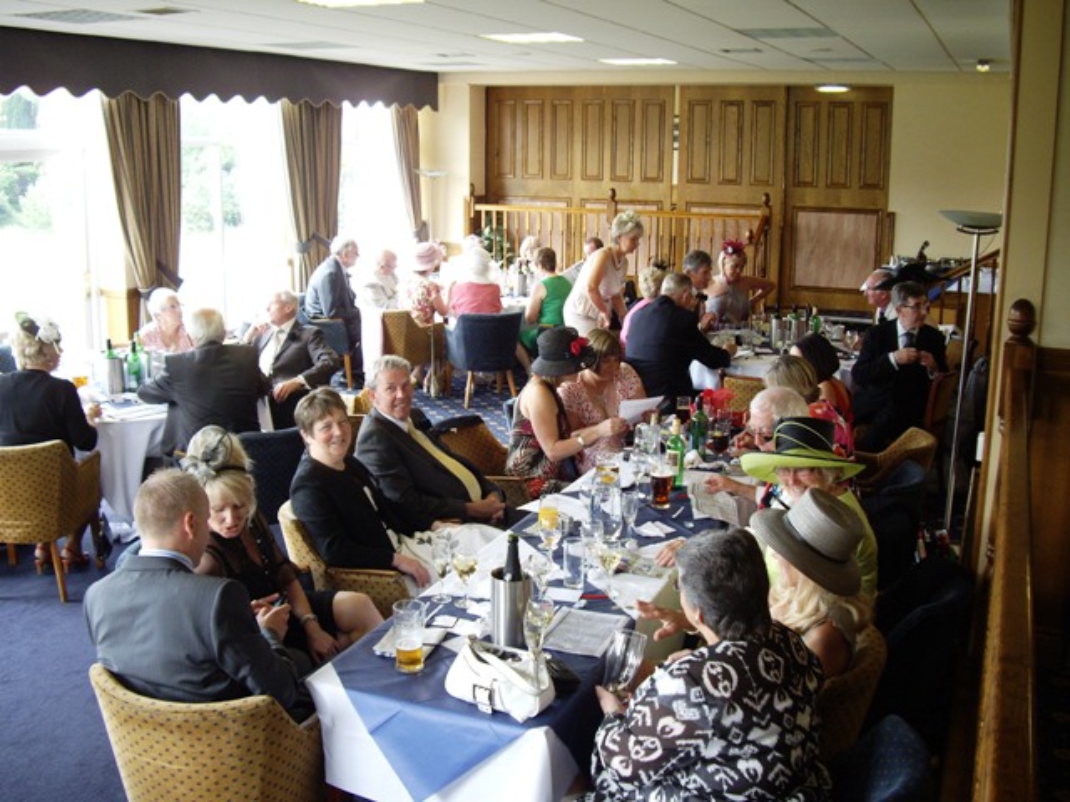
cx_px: 535
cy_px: 401
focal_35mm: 38
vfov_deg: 37.7
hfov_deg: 49.0
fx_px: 1175
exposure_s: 1/50
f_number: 2.8
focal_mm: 7.9
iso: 200
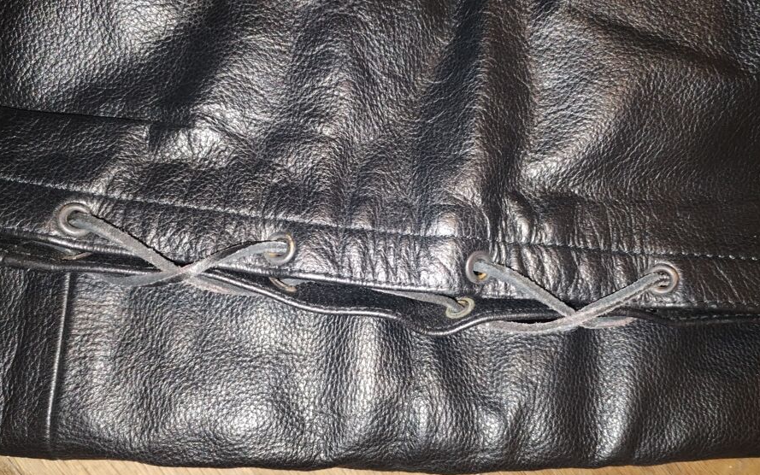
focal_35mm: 31
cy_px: 266
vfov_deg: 40.6
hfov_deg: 61.1
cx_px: 410
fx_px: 642
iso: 1422
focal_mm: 4.75
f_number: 1.8
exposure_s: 1/25
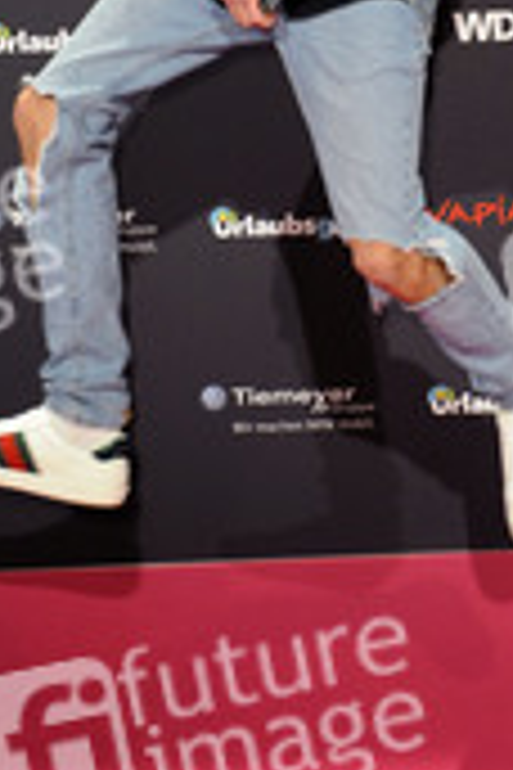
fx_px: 1795
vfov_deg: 23.4
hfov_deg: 16.2
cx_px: 326
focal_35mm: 84
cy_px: 50
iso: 2500
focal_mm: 36
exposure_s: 1/160
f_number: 7.1
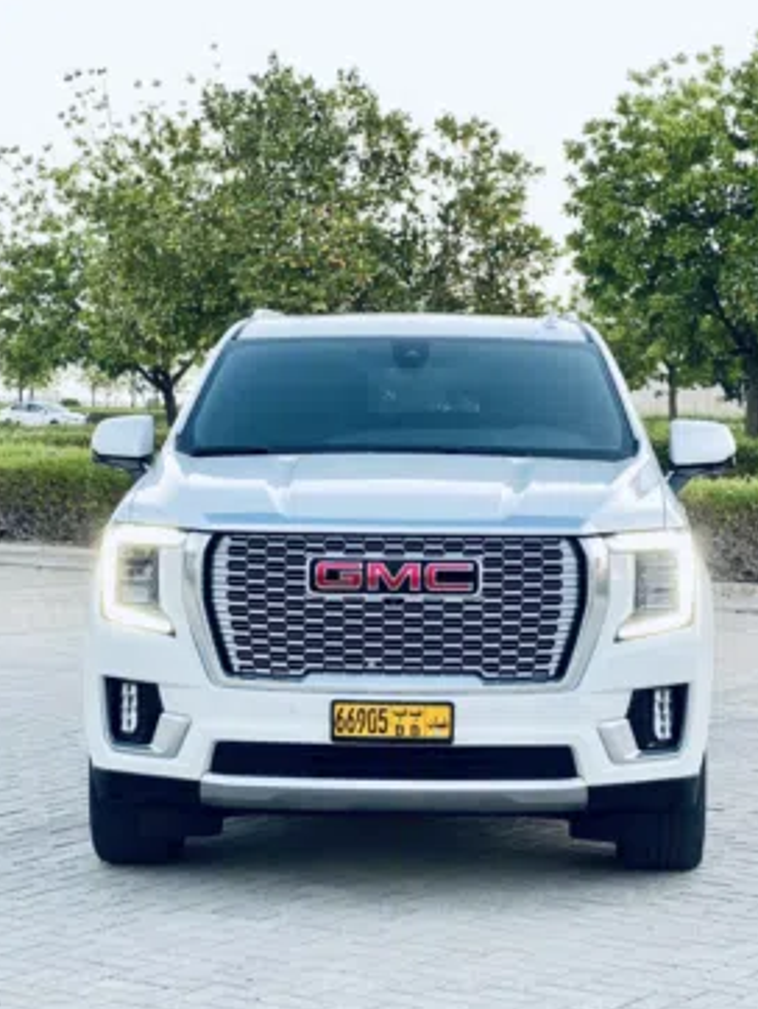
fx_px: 2479
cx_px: 396
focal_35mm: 85
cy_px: 535
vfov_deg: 23.0
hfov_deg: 17.4
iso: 160
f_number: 2.8
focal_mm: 9
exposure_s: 1/40
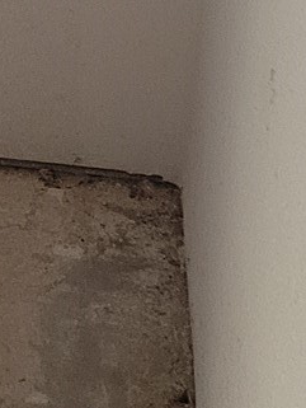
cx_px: -394
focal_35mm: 166
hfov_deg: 8.3
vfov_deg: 11.6
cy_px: -132
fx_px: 1955
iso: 640
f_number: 1.8
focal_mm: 5.4
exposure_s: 1/24
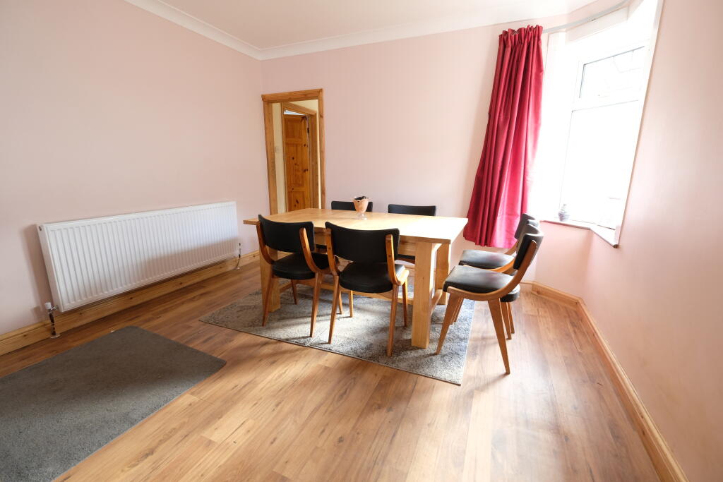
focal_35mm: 15
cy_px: 241
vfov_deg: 77.3
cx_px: 362
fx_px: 301
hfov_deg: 100.4
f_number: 4
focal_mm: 10
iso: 800
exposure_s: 1/12
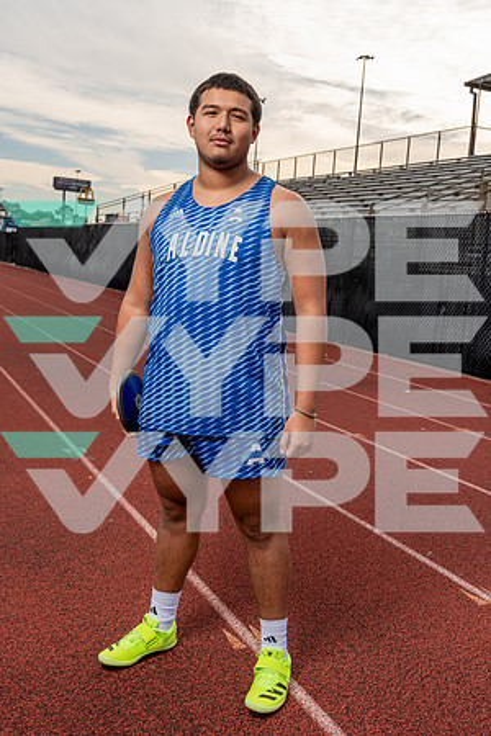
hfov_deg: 35.1
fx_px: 777
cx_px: 246
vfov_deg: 50.7
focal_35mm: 38
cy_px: 368
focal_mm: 38
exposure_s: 1/200
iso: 100
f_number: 8
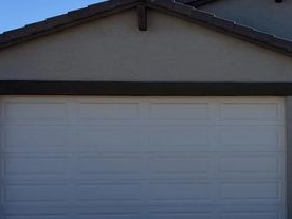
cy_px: 135
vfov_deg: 16.6
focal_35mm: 89
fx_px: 751
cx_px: 292
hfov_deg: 21.3
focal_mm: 6.76
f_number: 1.78
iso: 80
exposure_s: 1/5319
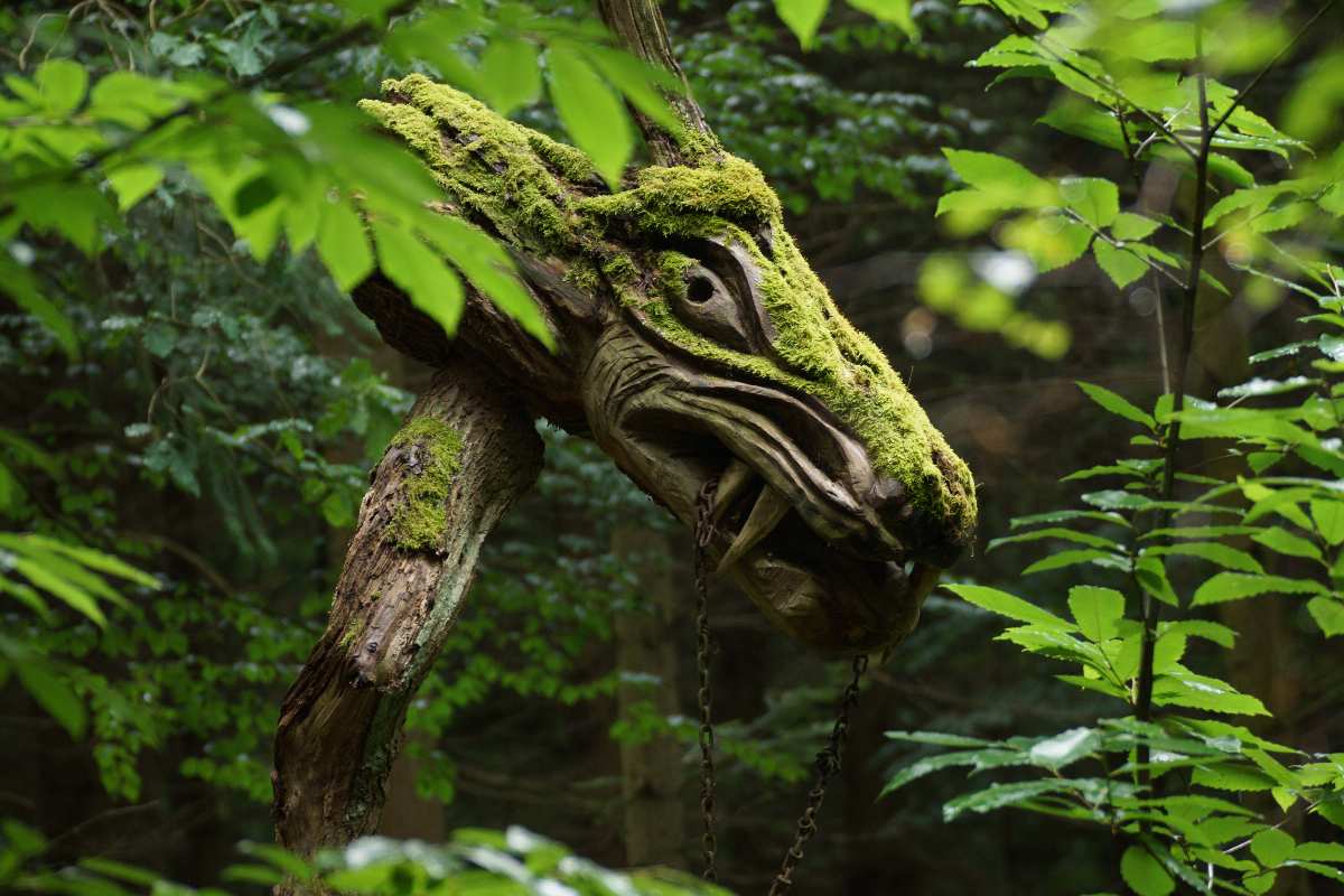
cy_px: 448
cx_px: 672
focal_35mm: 270
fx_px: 10079
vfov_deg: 5.1
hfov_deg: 7.6
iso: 160
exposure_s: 1/60
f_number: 5
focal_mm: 180
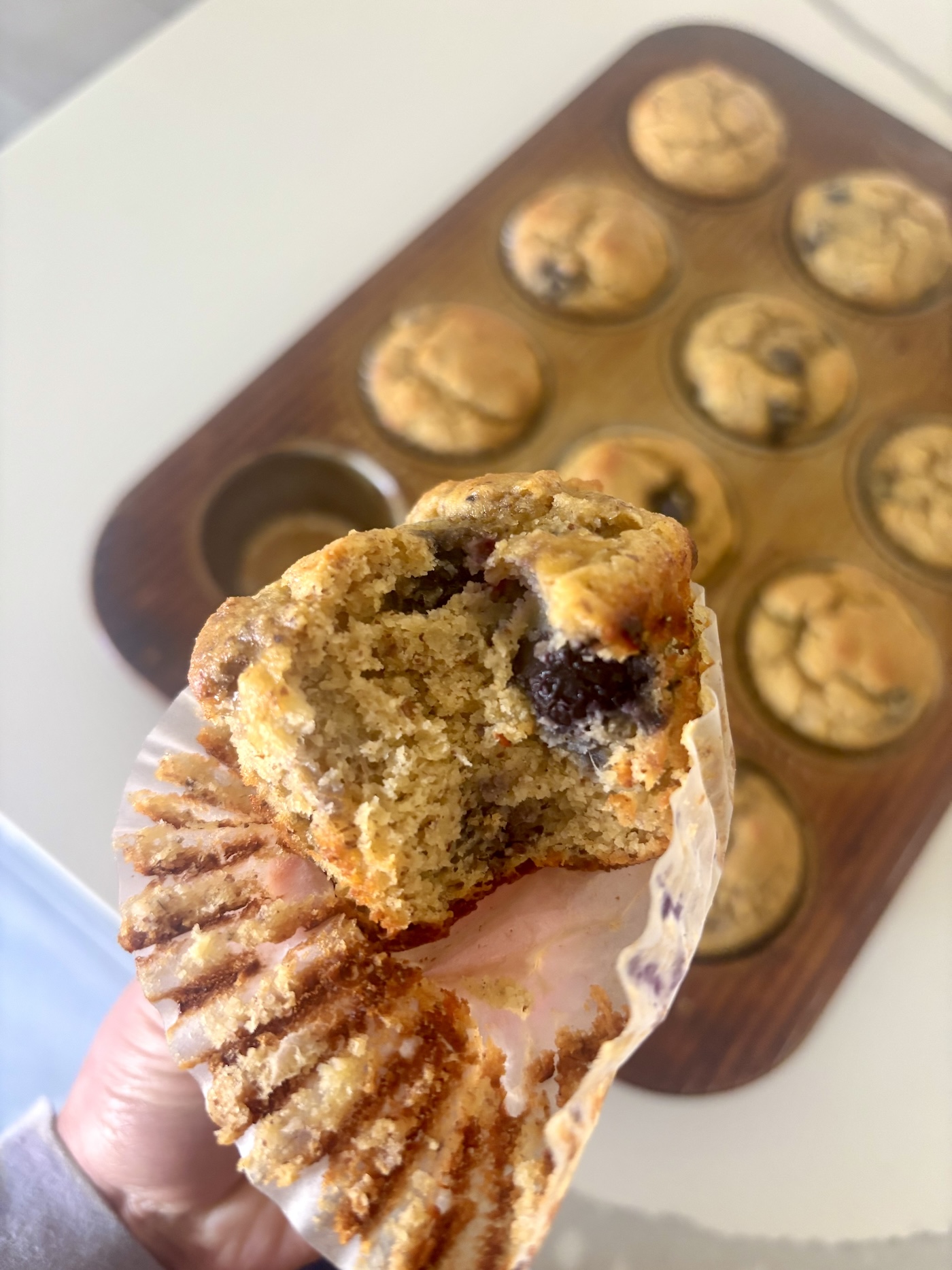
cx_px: 476
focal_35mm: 26
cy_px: 635
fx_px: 954
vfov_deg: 67.3
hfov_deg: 53.1
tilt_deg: -67.9
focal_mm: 5.96
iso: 250
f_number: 1.6
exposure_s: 1/60
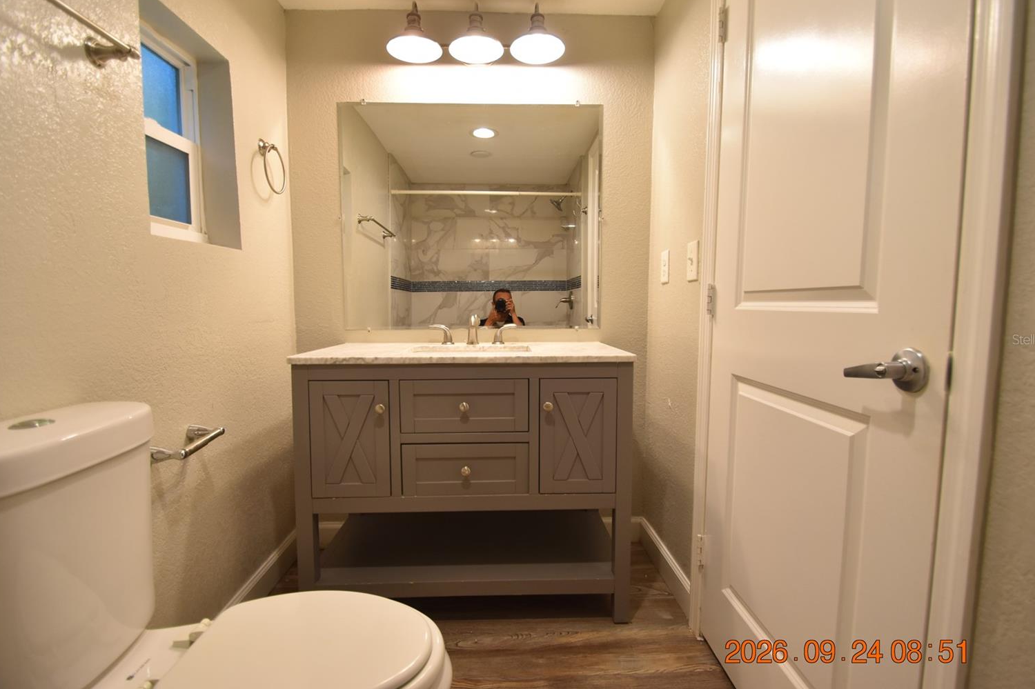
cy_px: 339
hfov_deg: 96.8
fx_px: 460
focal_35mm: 16
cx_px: 522
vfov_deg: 73.7
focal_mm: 10
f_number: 4
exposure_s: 1/60
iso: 450
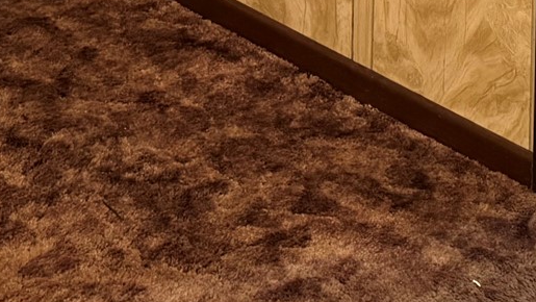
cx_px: 278
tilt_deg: -6.4
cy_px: -472
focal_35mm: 104
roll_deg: -0.4
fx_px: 1478
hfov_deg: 20.5
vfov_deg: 9.9
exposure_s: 1/60
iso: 500
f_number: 1.78
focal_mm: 6.76
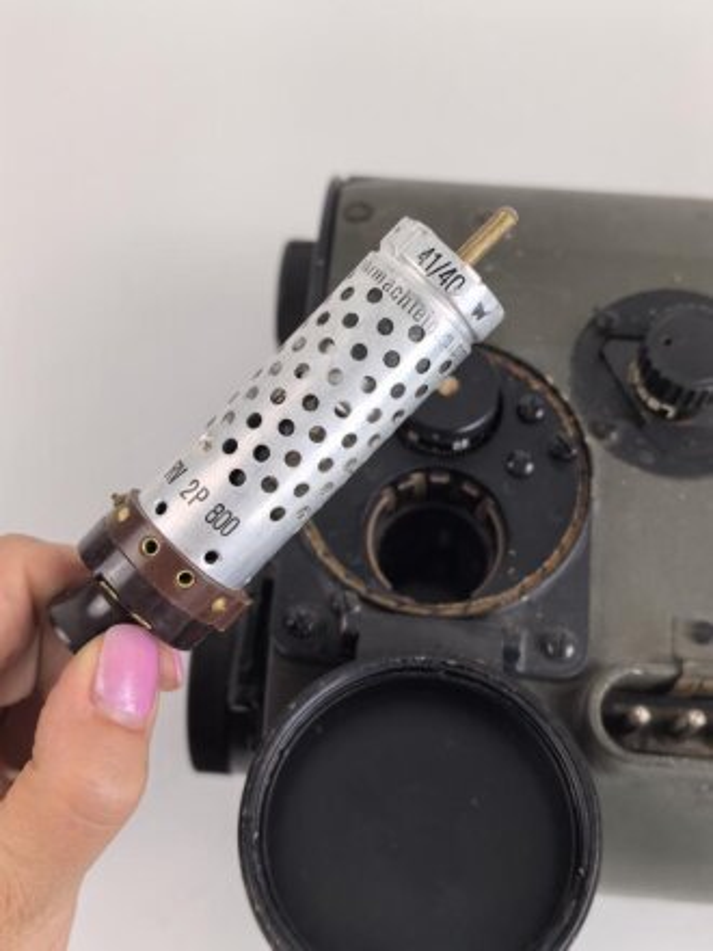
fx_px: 1071
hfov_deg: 36.8
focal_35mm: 39
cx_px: 356
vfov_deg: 47.9
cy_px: 476
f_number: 2
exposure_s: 1/111
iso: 50
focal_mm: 8.5
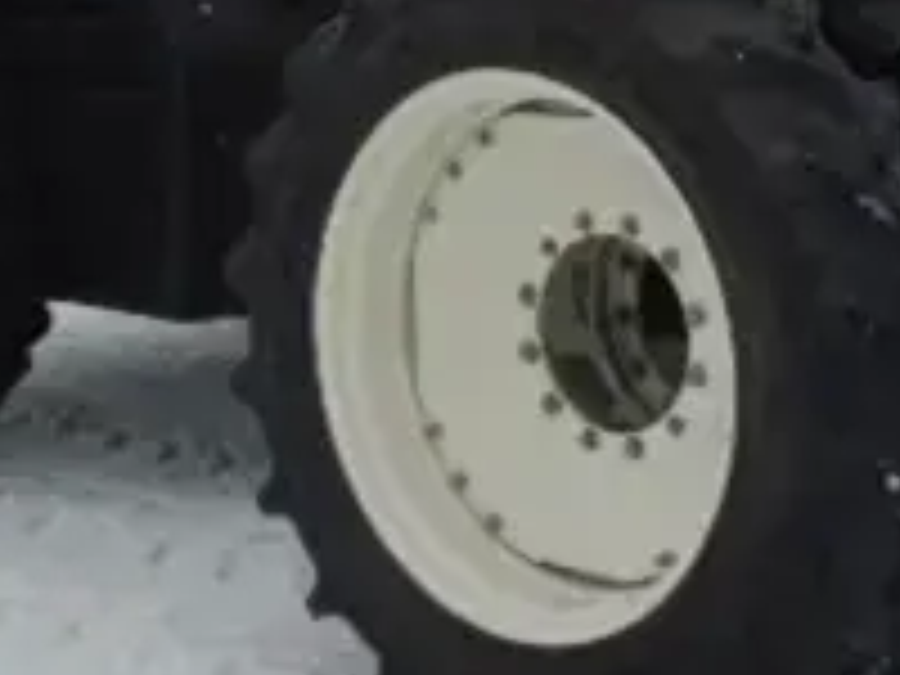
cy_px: 9
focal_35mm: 80
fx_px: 2080
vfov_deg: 18.0
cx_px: 518
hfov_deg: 24.4
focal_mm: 4.5
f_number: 7.7
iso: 80
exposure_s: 1/200
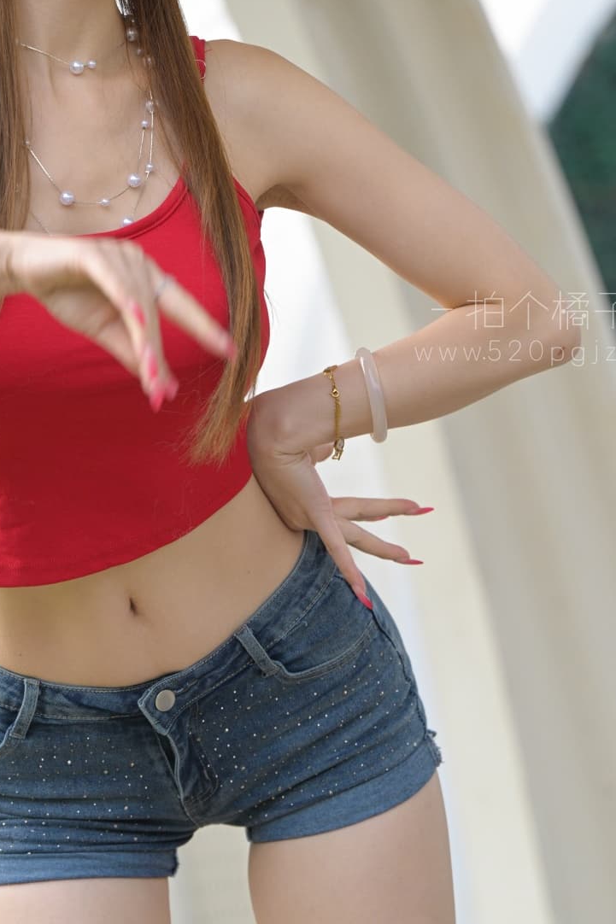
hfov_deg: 6.6
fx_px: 5340
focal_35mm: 208
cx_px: 226
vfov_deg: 9.9
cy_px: 285
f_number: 4.5
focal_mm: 125
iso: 500
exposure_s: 1/320
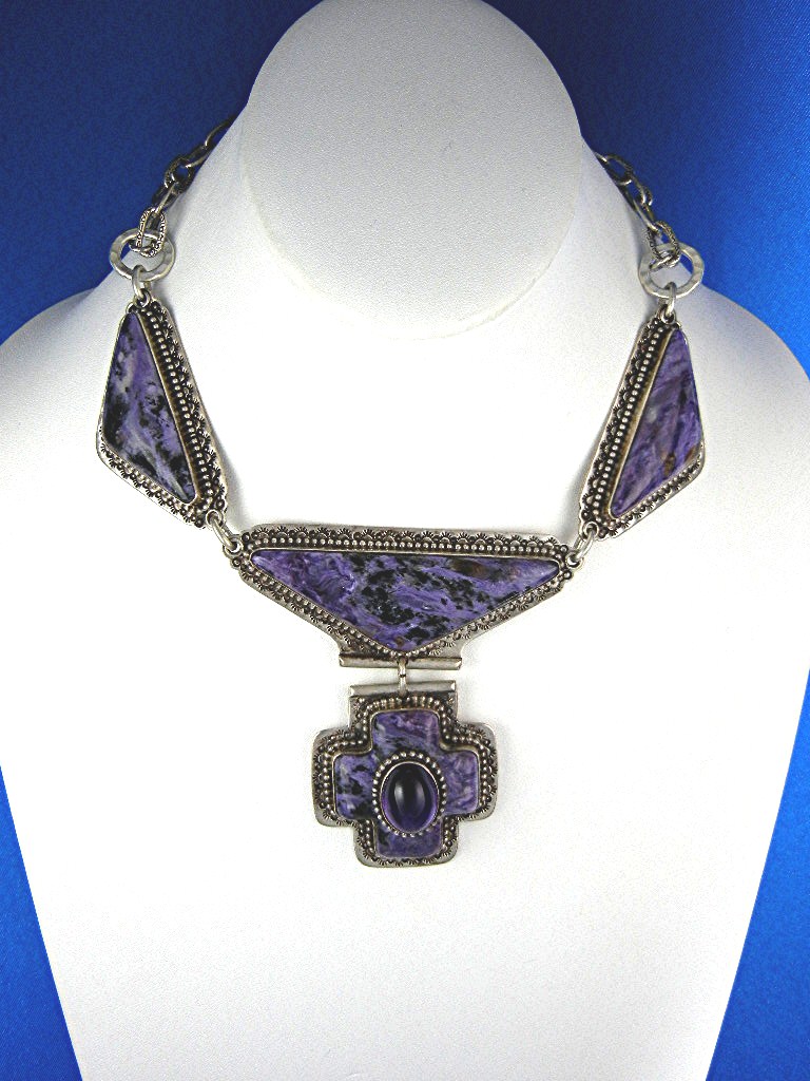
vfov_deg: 47.9
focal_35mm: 39
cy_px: 540
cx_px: 405
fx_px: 1217
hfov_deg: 36.8
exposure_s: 1/62.1
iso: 160
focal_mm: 7.1
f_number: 3.7
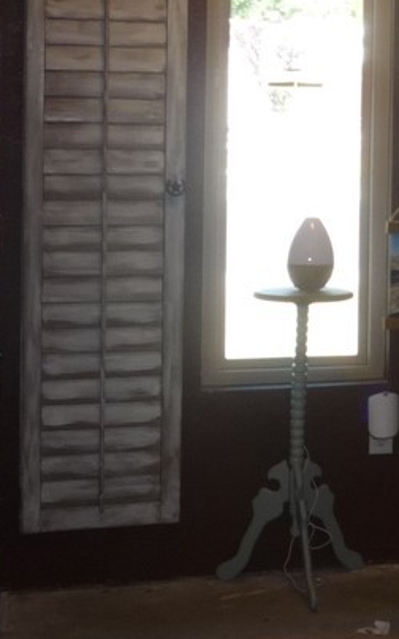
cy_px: 142
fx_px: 1498
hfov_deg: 13.6
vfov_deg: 23.8
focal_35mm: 86
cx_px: 712
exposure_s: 1/30
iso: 100
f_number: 3.3
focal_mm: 5.2
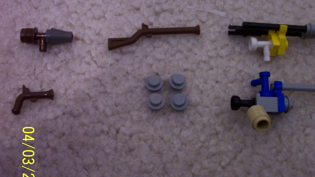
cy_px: 88
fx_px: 384
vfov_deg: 26.0
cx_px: 178
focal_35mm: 46
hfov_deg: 44.5
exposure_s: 1/8
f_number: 2.8
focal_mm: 7.5
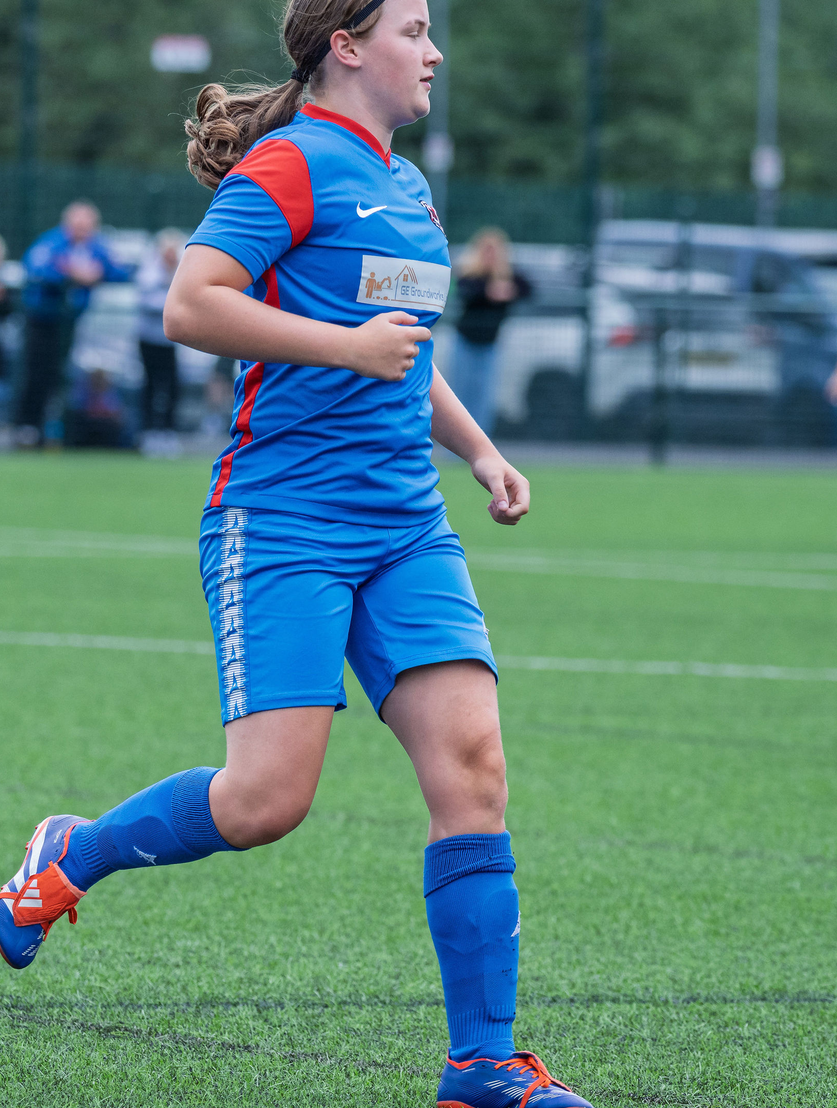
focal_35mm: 366
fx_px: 11742
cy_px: 486
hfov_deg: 4.1
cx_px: 326
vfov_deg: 5.4
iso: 800
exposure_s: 1/1600
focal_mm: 190
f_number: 5
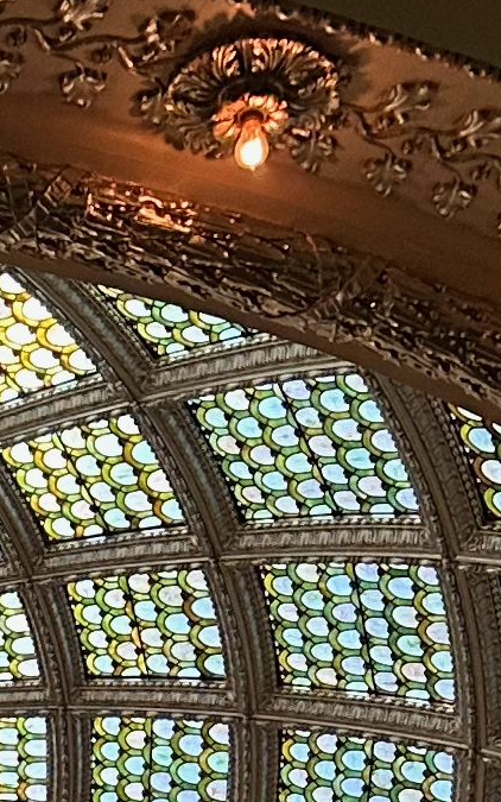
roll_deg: +5.5
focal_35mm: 152
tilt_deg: +28.4
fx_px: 3320
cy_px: 1968
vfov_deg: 11.3
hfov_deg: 8.1
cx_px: -585
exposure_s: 1/120
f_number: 1.78
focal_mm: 6.86
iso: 160
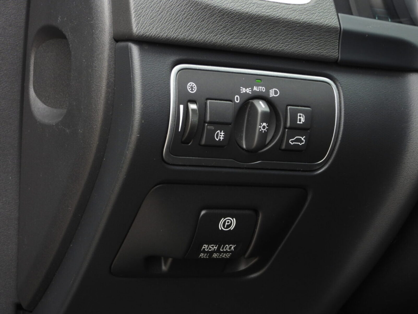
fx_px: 1171
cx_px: 209
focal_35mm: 97
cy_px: 157
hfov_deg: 20.2
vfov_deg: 15.2
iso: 250
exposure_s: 1/60
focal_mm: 17.5
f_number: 3.5
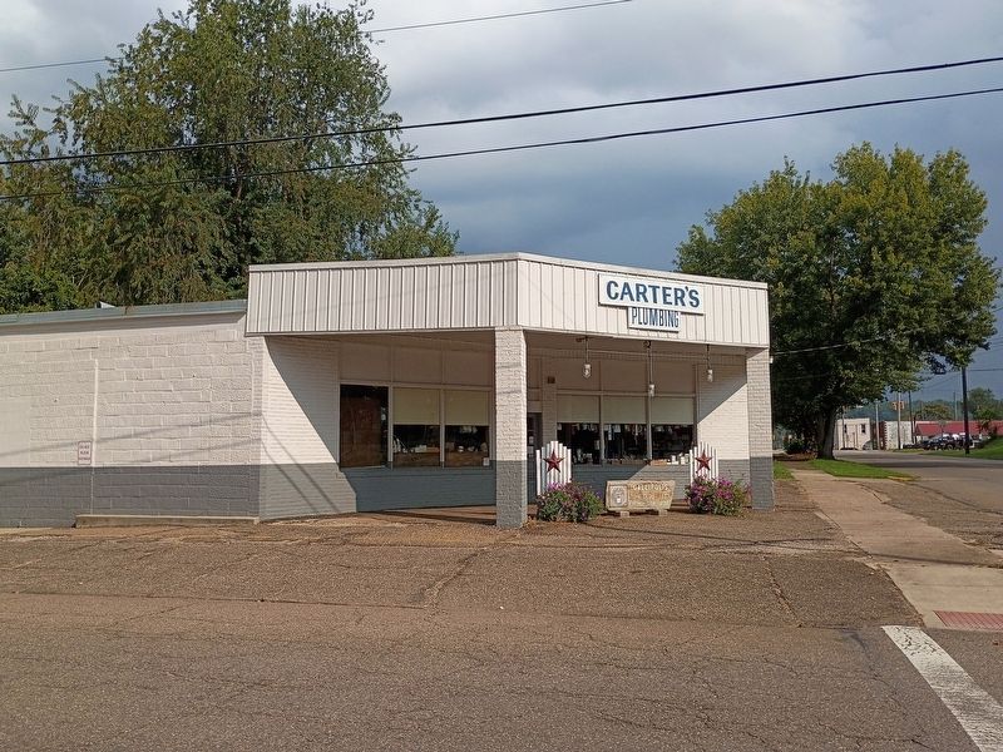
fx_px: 840
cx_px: 502
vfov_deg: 48.2
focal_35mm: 29
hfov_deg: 61.7
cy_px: 376
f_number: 1.8
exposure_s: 1/1634
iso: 107
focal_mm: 4.27
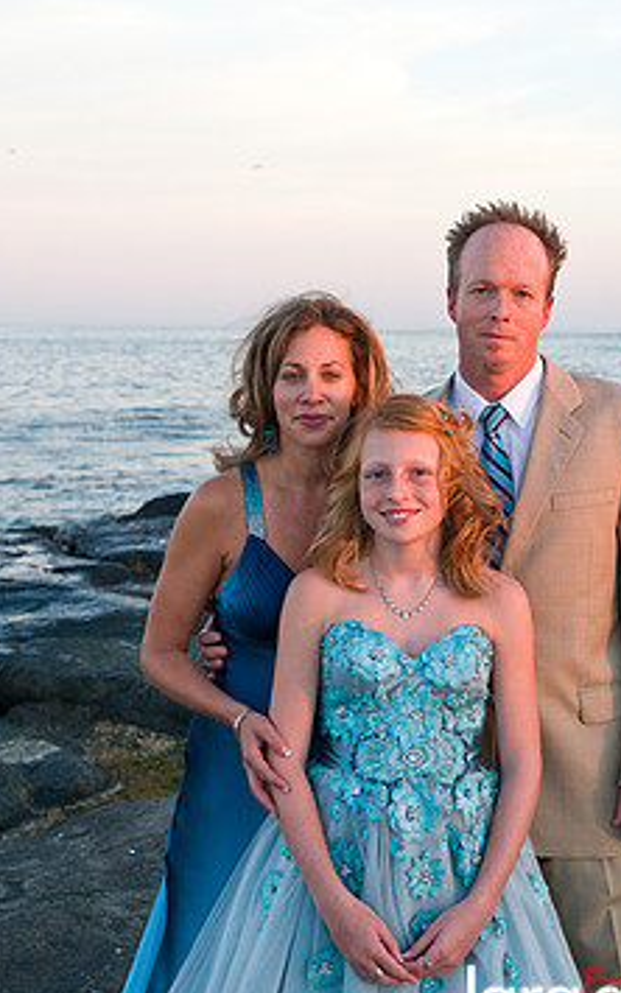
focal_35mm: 62
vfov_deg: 33.0
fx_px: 1678
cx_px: 407
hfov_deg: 20.9
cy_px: 484
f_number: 5.6
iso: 800
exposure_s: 1/200
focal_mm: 48
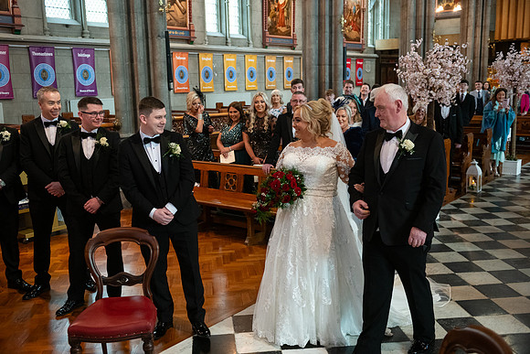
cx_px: 265
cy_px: 177
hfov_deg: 53.1
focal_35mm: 36
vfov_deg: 36.9
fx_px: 530
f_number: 3.5
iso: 1250
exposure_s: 1/160
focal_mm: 36
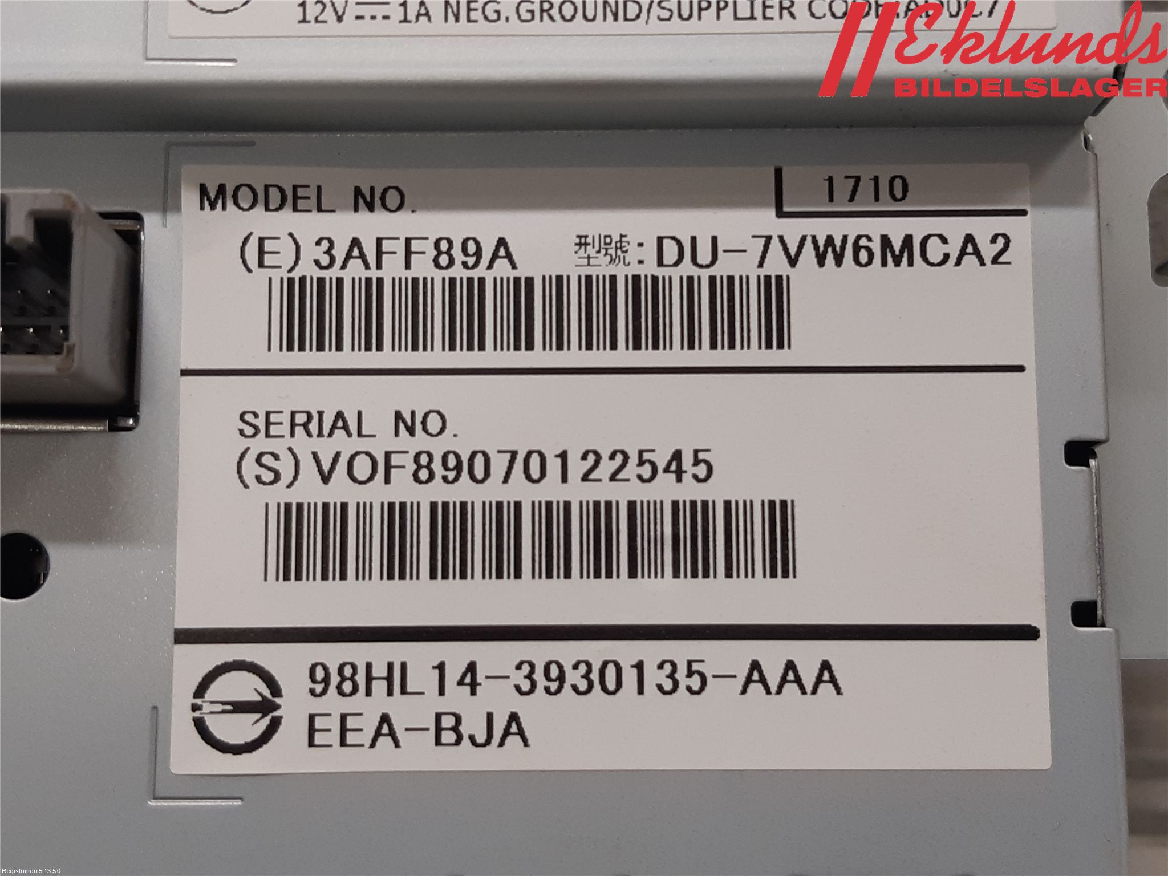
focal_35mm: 26
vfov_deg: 53.1
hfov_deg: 67.3
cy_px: 438
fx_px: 877
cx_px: 584
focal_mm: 3.93
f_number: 1.7
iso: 80
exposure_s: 1/50
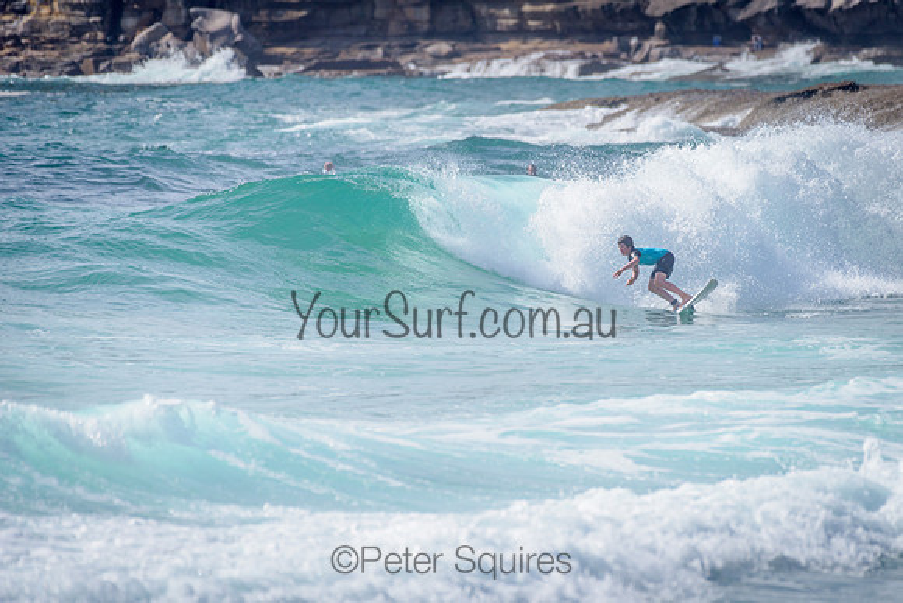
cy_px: 274
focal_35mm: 613
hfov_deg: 3.4
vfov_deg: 2.2
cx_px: 554
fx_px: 15378
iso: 125
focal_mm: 500
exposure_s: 1/2000
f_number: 5.6
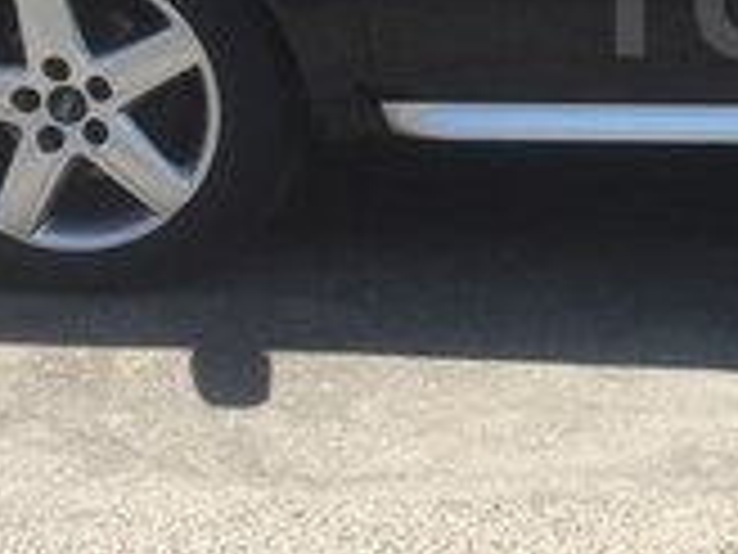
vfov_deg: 12.5
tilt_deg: -10.2
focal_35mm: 117
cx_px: 1040
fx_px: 2494
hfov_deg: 15.7
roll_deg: +0.4
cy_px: -11
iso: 32
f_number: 2.2
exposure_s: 1/573
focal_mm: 4.15
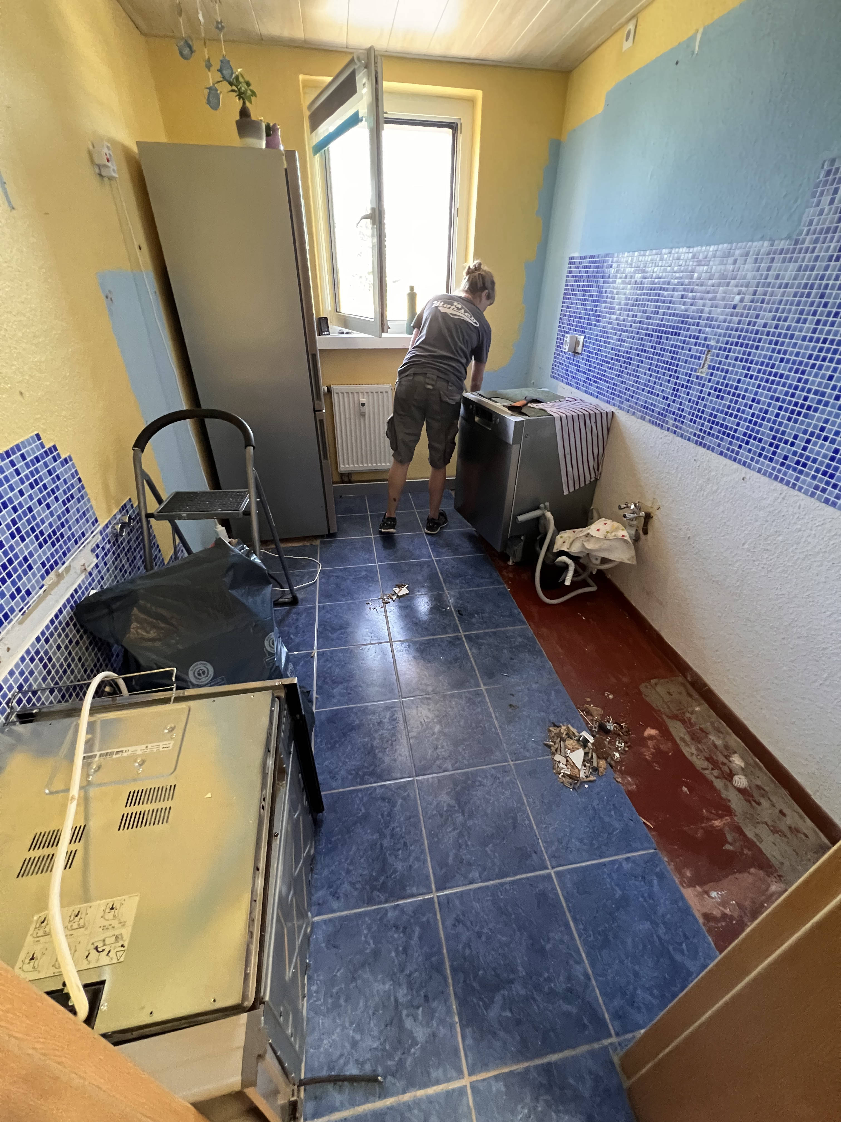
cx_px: 420
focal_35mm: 13
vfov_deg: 106.2
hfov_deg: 89.9
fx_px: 421
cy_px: 561
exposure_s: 1/50
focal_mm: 1.6
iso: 500
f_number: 1.8
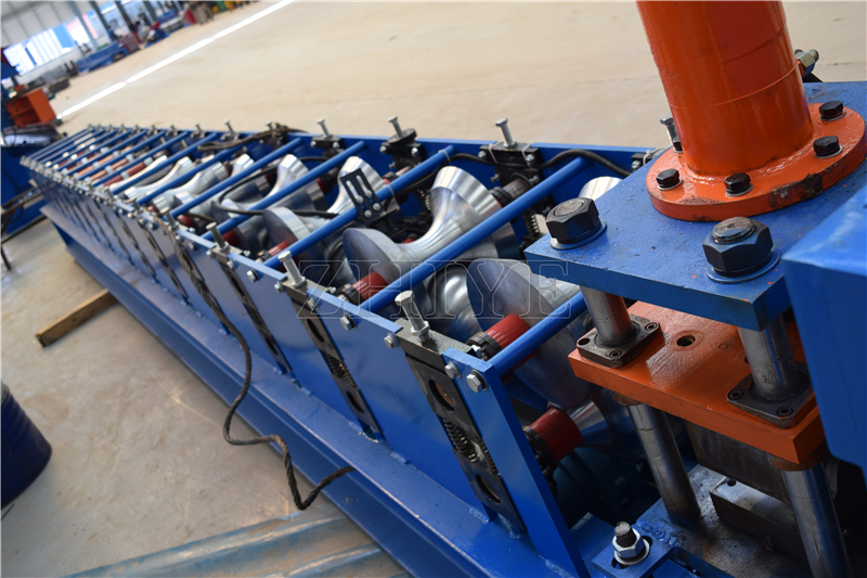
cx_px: 434
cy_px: 289
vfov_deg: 36.9
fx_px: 867
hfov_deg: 53.1
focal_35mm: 36
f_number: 5.6
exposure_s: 1/125
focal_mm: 24
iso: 400
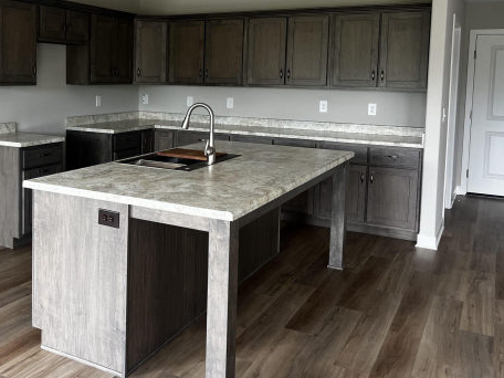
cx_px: 161
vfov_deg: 37.2
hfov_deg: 48.0
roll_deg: -0.2
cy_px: 115
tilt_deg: -4.8
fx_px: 553
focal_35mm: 38
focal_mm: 5.7
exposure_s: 1/121
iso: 125
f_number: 1.5
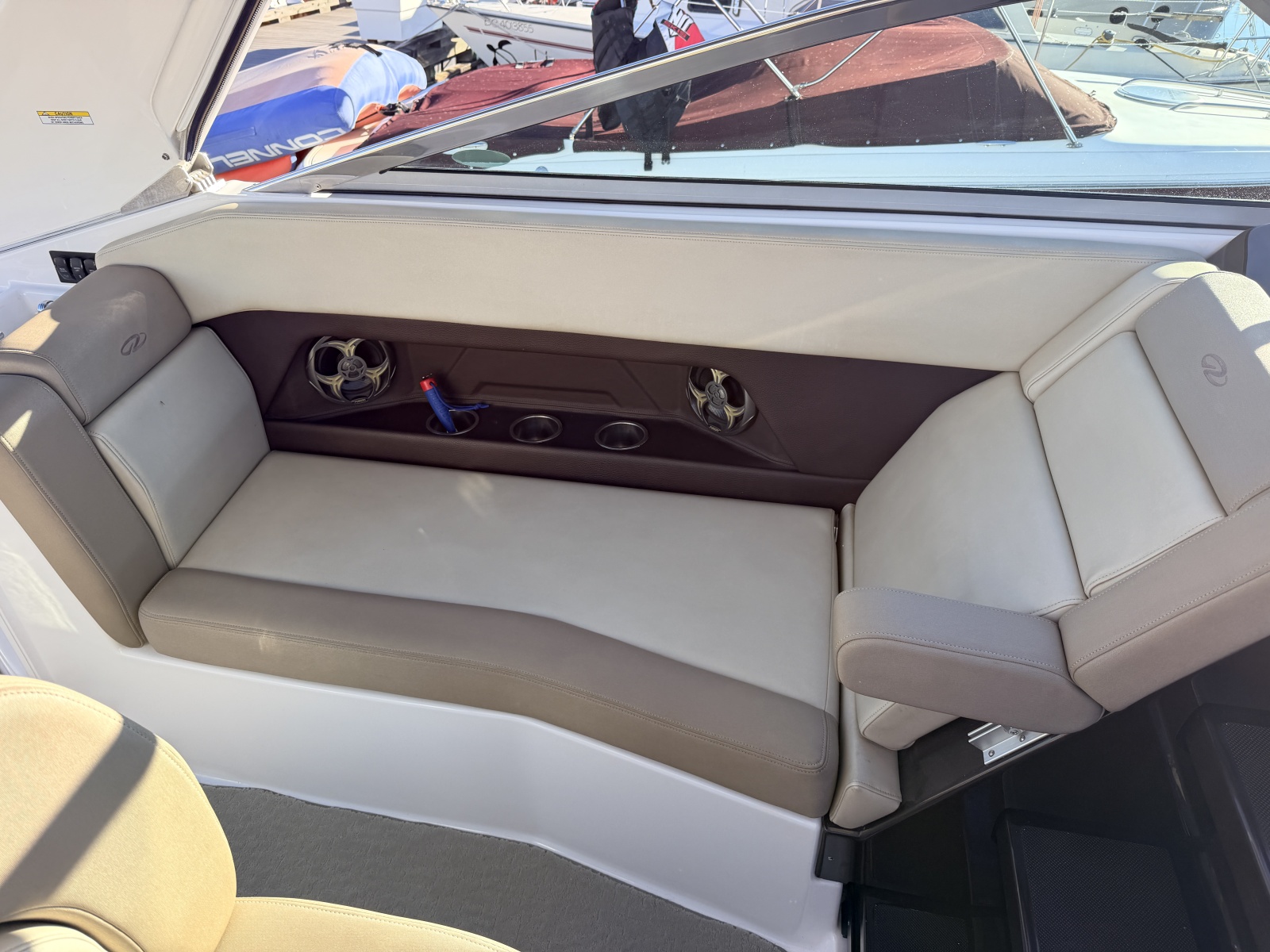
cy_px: 476
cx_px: 635
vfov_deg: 56.8
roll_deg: -2.0
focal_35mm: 24
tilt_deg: -33.0
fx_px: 881
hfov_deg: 71.6
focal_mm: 6.76
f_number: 1.78
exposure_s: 1/992
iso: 80
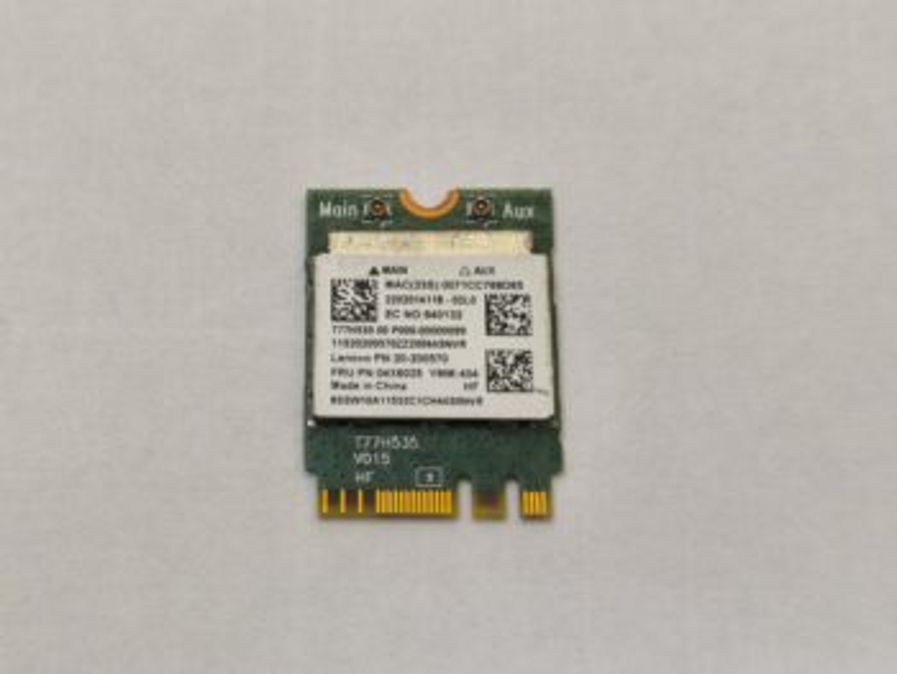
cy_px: 337
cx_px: 448
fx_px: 1556
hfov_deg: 32.2
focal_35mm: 60
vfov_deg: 24.4
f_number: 1.6
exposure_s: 1/50
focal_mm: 6.57
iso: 320
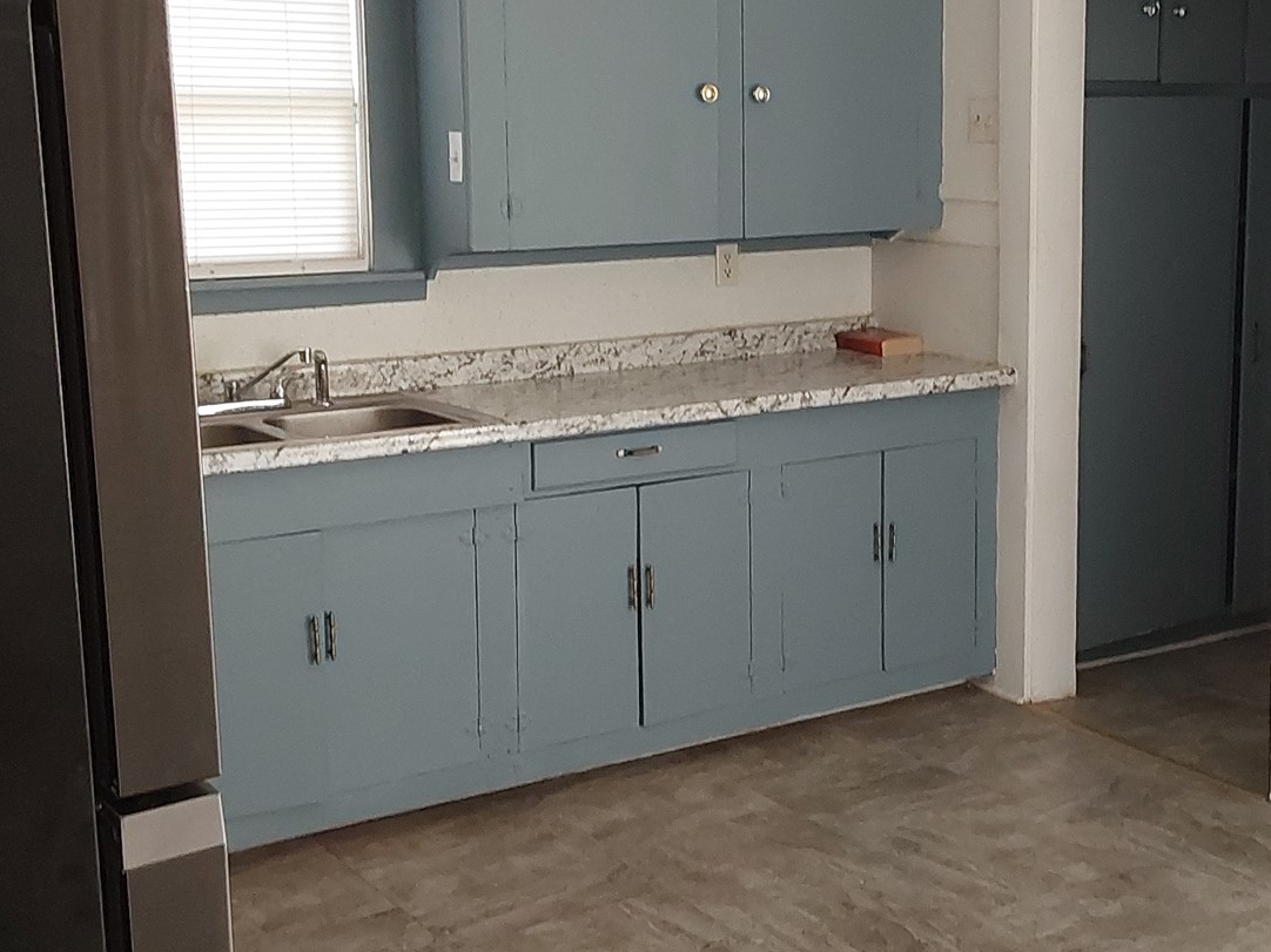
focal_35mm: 53
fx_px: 1946
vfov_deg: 27.5
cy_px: 392
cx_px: 854
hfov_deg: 35.8
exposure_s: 1/120
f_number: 1.9
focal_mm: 2.91
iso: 100
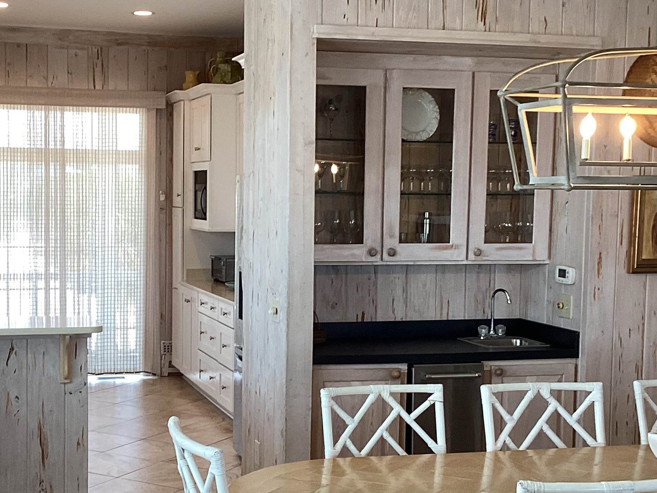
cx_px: 232
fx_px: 1101
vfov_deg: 25.2
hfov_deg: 33.0
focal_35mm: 58
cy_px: 296
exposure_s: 1/60
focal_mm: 3.3
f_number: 2.4
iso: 64
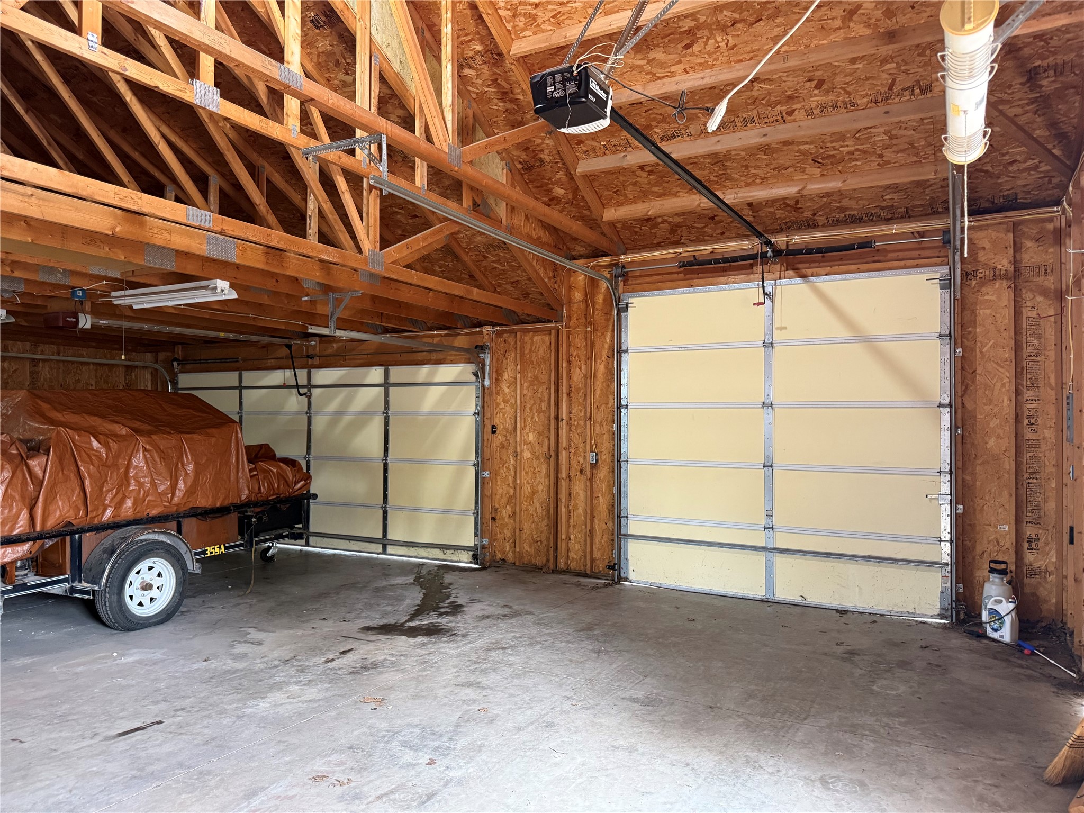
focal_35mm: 24
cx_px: 542
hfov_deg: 71.6
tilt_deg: +1.8
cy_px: 406
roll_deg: +0.1
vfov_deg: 56.8
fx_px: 752
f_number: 1.78
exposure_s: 1/60
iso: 500
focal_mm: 6.76
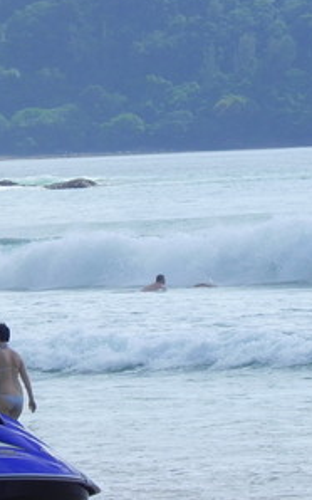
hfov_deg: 2.3
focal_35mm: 569
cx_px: -11
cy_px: 255
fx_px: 7749
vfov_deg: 3.7
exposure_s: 1/400
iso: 160
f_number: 8
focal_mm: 51.8
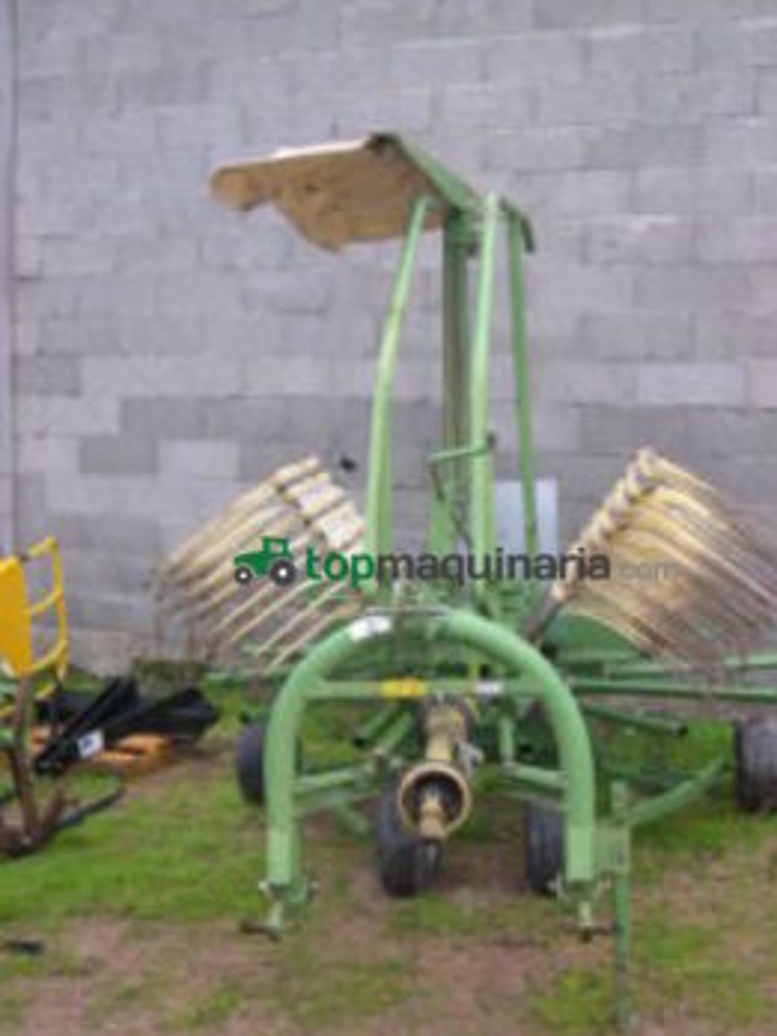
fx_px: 1347
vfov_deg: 42.0
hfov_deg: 32.1
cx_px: 457
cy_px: 563
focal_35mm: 45
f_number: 2.8
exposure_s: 1/30
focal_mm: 8
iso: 100
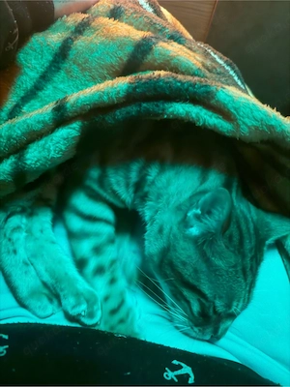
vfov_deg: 71.6
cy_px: 194
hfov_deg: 56.8
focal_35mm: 24
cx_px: 145
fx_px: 268
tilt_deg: -75.4
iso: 1250
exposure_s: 1/9
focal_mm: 6.76
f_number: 1.78
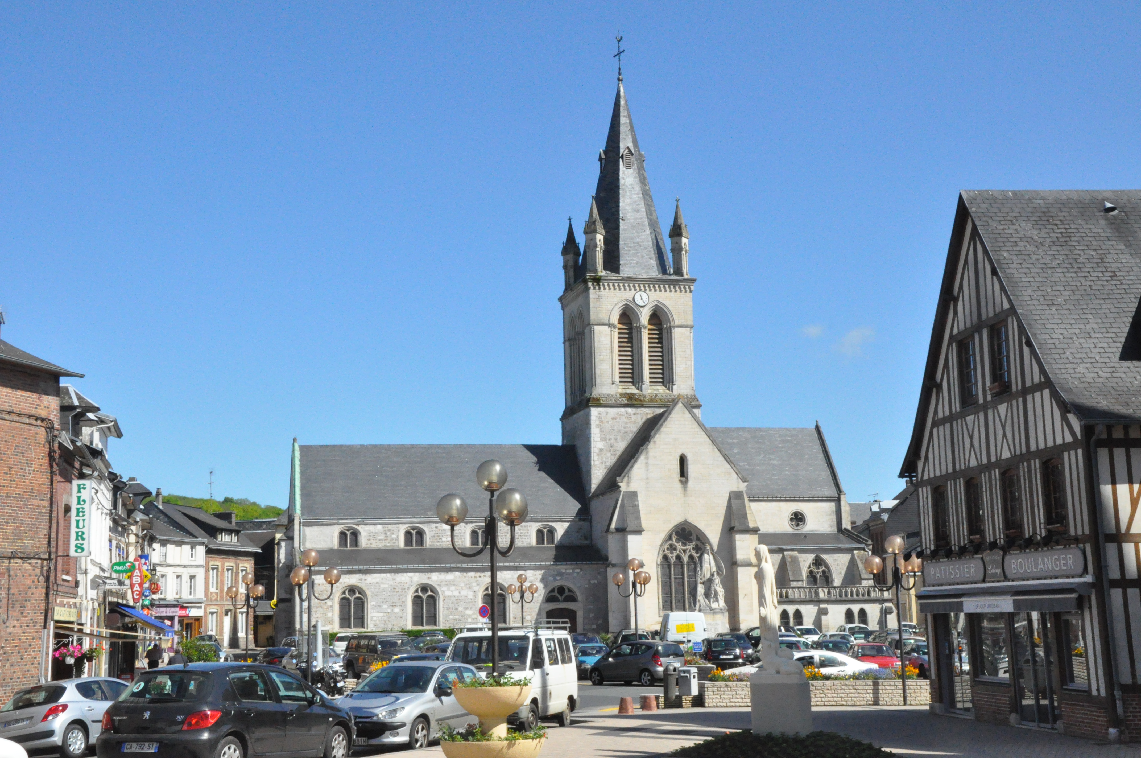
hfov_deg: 41.2
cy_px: 379
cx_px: 570
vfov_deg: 28.0
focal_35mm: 48
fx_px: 1519
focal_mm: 32
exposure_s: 1/800
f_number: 29
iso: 3200
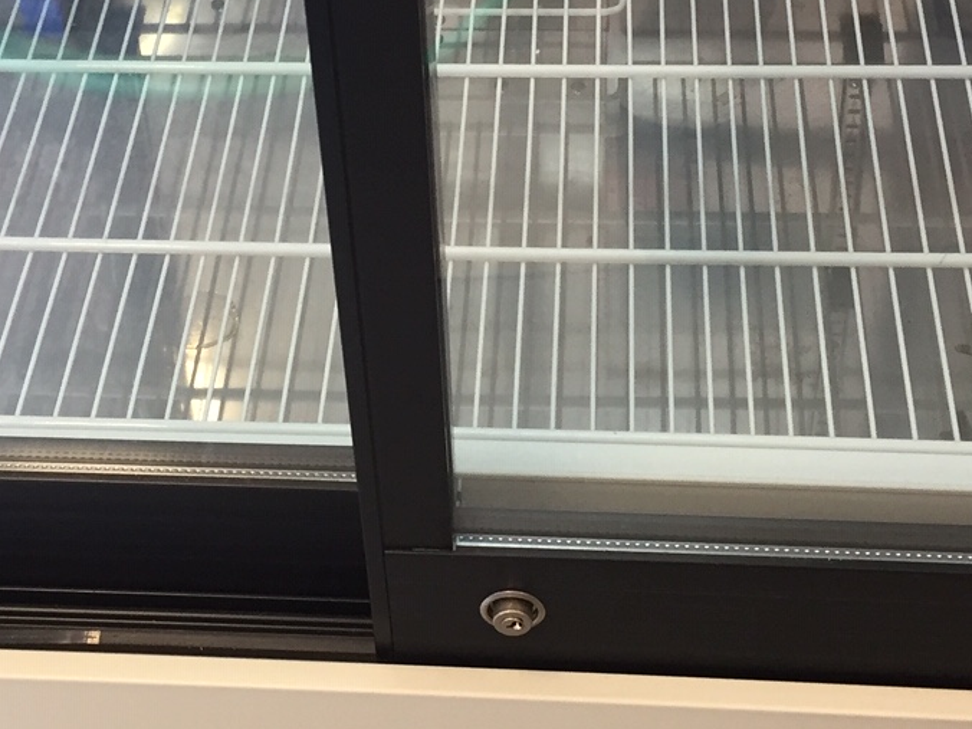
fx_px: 1966
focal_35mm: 70
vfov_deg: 20.9
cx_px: 380
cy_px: 211
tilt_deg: -42.1
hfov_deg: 27.7
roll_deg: +3.9
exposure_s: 1/33
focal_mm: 4.15
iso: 100
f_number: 2.2
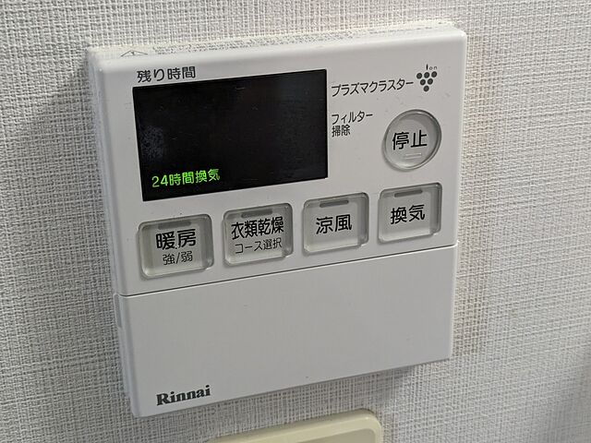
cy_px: 222
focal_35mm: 51
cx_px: 296
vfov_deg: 28.6
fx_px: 871
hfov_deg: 37.5
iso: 176
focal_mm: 5.43
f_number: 1.89
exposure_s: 1/100
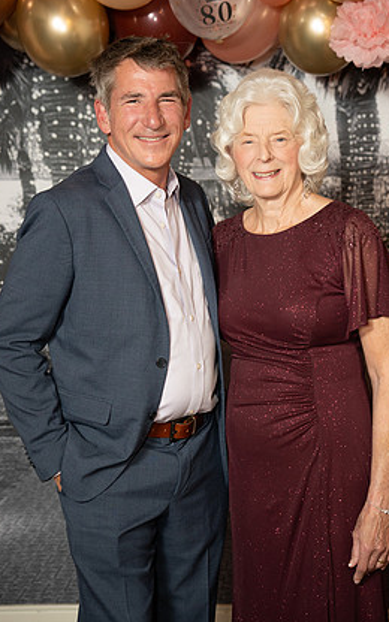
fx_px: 1052
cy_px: 314
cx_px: 202
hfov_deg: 21.0
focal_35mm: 62
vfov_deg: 33.0
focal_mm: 56.3
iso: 1000
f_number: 2.8
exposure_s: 1/160
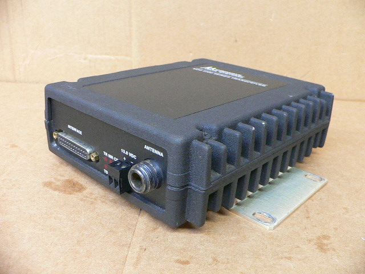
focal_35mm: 35
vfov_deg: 40.7
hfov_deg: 52.6
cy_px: 137
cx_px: 182
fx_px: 369
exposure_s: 1/8
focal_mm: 4.6
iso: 200
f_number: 2.8
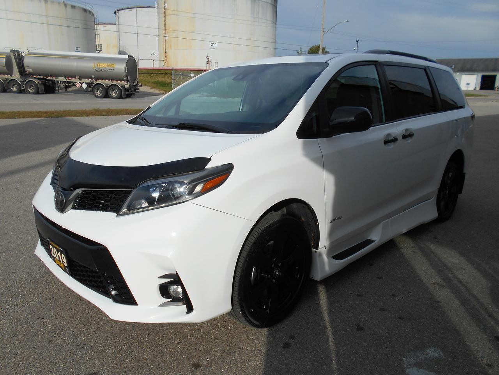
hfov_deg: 67.3
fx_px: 375
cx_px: 250
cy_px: 188
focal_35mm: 26
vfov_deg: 53.1
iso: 80
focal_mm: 4.6
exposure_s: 1/1250
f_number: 3.2
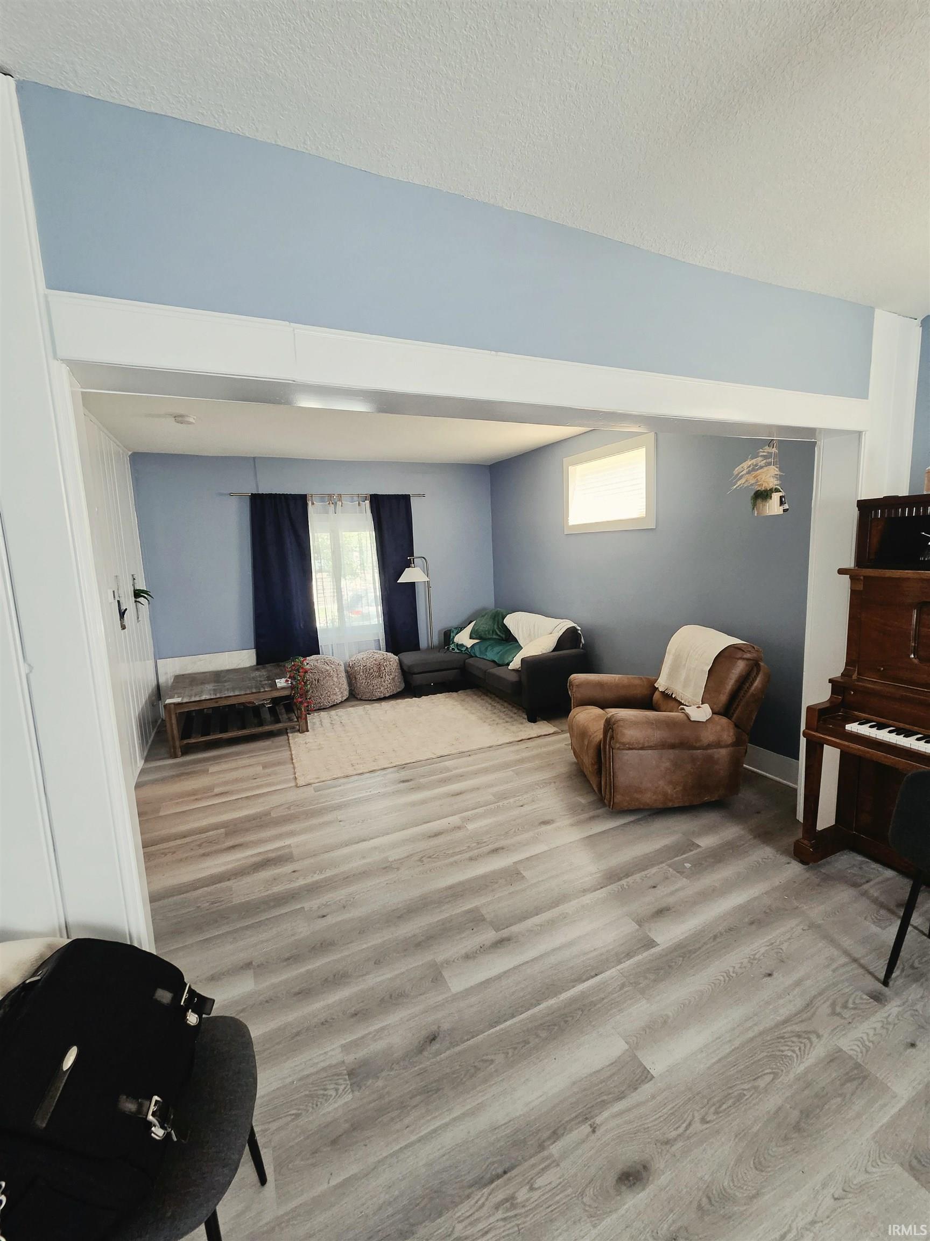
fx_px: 466
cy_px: 620
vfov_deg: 106.2
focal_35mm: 13
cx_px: 465
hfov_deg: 89.9
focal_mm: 2.2
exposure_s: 1/120
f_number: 2.2
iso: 200
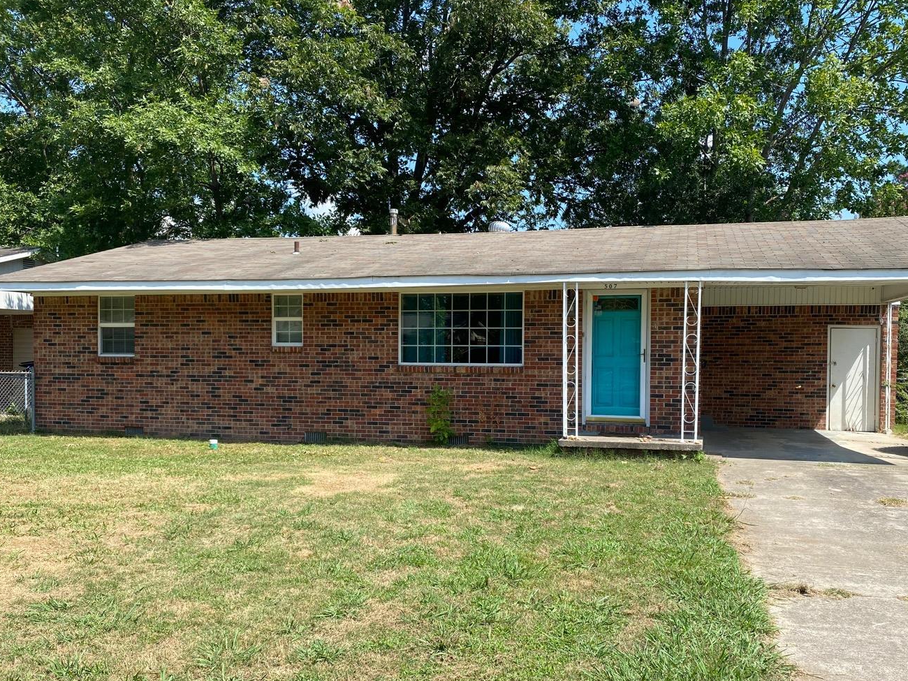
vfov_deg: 46.7
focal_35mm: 30
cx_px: 481
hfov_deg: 59.9
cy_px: 389
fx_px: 787
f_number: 1.8
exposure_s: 1/1565
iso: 32
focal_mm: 4.25
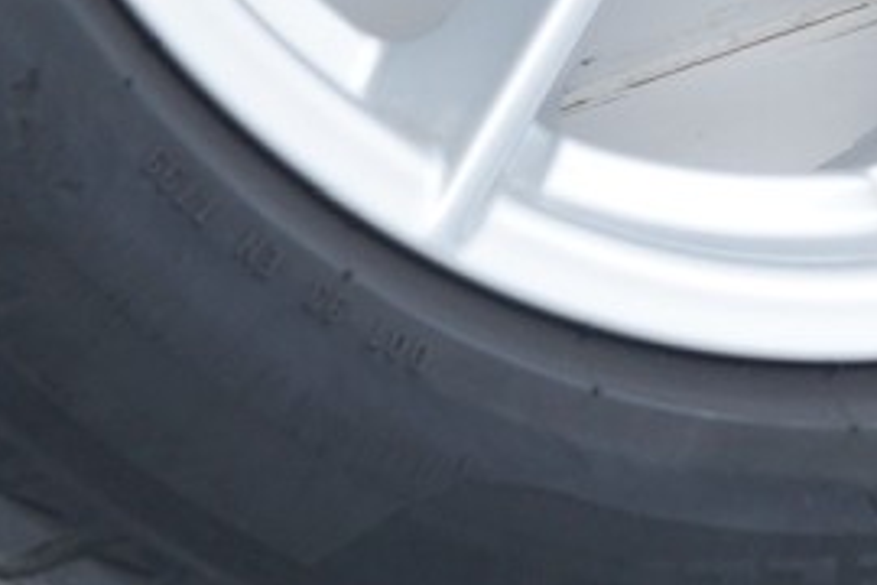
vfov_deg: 5.2
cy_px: -847
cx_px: 2261
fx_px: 6236
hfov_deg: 7.4
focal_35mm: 256
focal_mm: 36
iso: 250
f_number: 7.1
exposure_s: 1/100
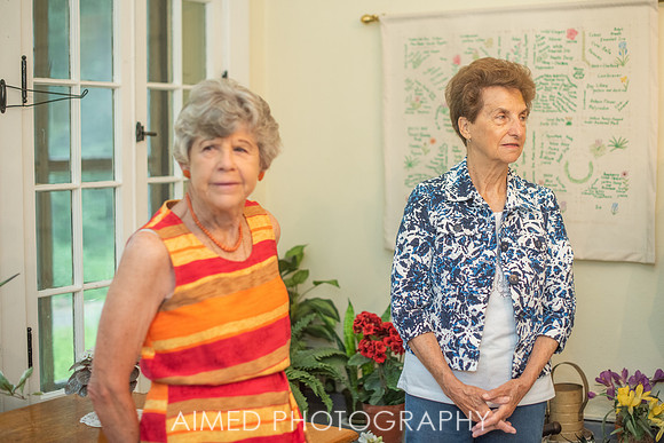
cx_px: 342
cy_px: 205
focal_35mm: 55
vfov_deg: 24.7
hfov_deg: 36.4
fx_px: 1010
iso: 1000
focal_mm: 50
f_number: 2
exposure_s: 1/250
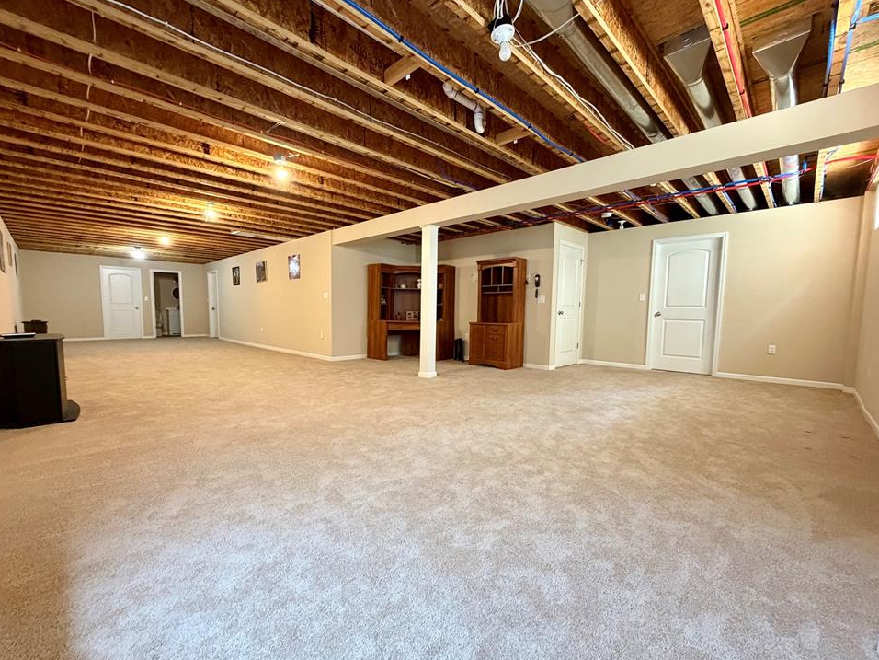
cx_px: 420
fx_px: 381
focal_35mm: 15
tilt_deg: -5.7
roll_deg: -0.2
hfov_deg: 98.1
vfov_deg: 81.7
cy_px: 341
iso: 500
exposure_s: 1/60
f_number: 2.2
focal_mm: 2.22
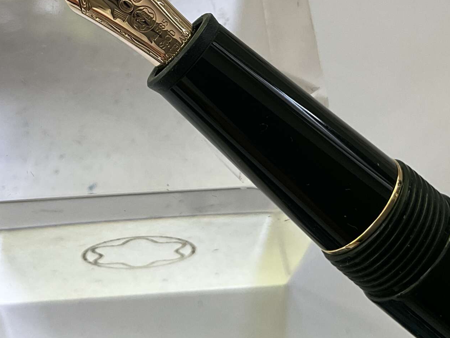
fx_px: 767
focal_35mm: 59
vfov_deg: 23.9
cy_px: 8
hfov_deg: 32.6
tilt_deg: -58.6
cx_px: 176
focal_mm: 3
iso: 40
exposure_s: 1/122
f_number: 1.8
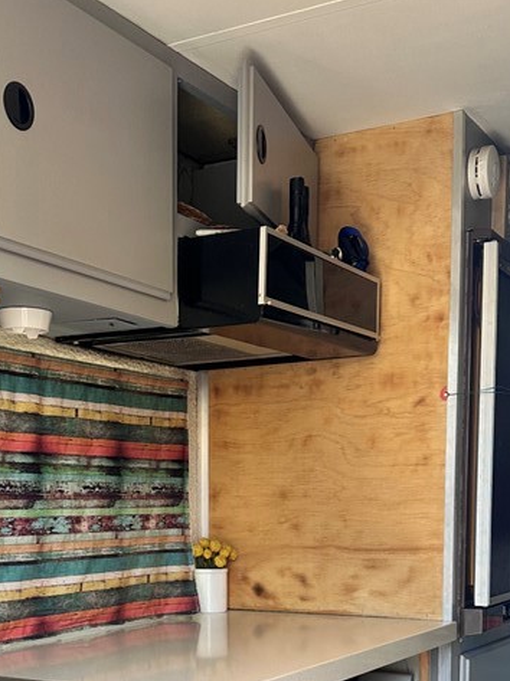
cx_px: 177
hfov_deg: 27.9
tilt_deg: -1.8
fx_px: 1023
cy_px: 590
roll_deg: -1.0
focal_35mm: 52
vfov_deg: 35.1
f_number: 1.78
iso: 100
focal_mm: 6.86
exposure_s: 1/121
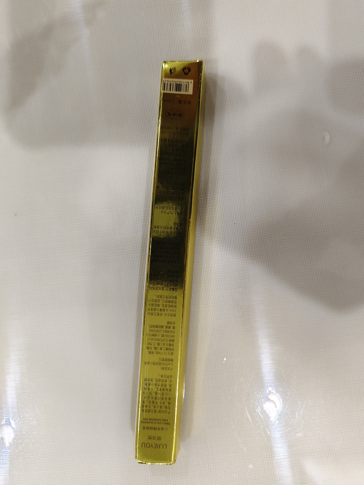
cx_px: 182
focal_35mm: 23
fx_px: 322
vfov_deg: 73.9
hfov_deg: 58.9
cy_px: 242
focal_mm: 5.56
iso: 834
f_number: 1.88
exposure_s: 1/50
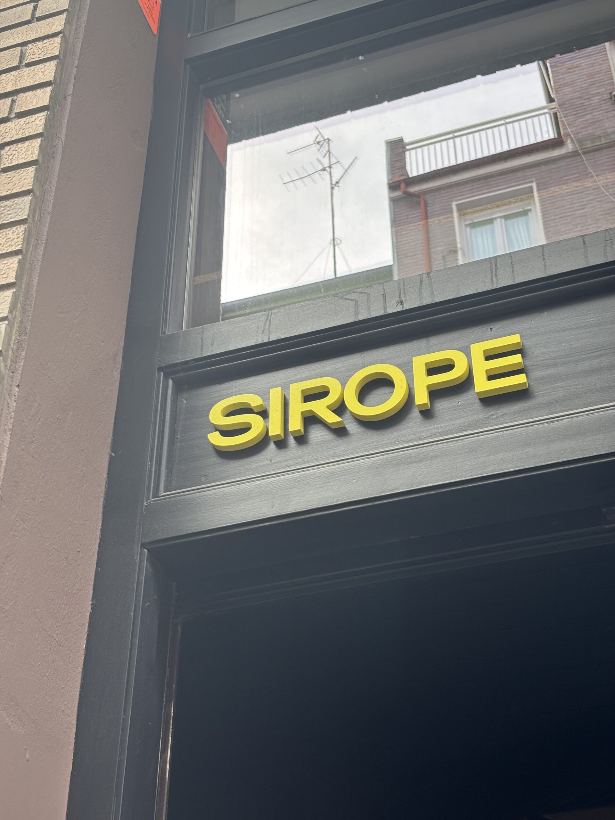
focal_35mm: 52
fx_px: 1232
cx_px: 308
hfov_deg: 28.0
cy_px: 410
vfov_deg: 36.8
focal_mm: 5.96
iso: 32
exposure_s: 1/121
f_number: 1.6
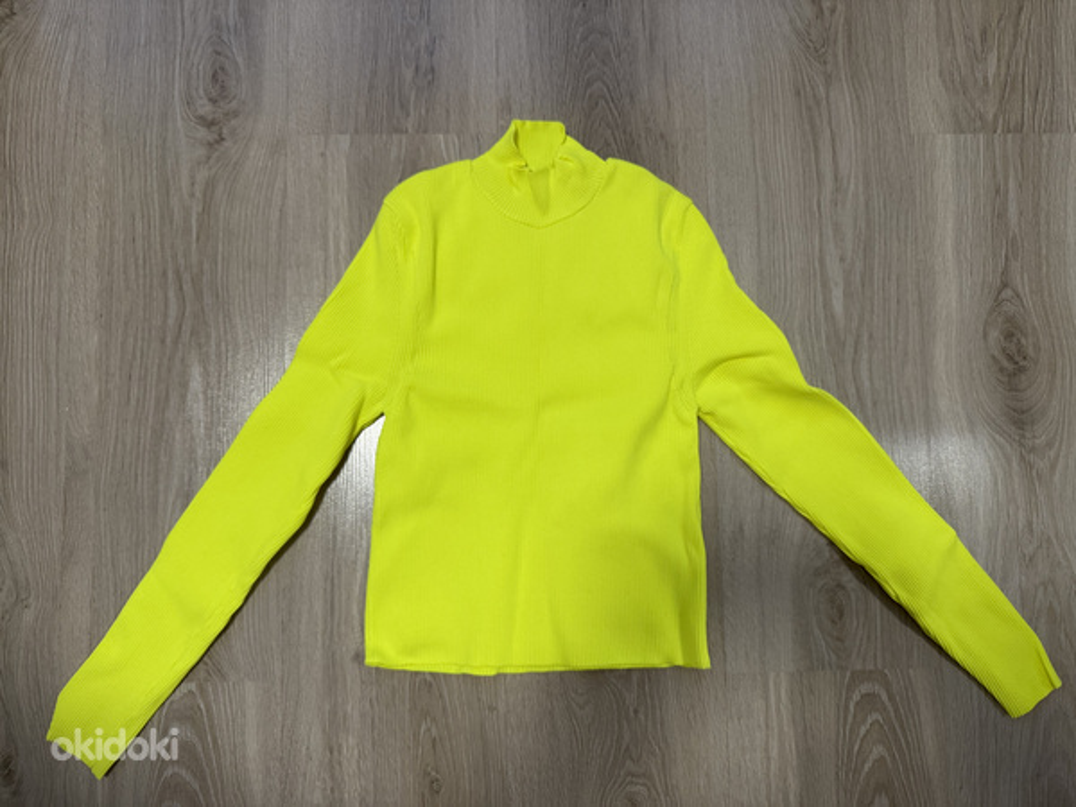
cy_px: 404
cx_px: 538
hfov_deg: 71.6
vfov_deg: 56.8
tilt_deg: -84.9
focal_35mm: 24
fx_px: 746
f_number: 1.78
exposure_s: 1/82
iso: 200
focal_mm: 6.76
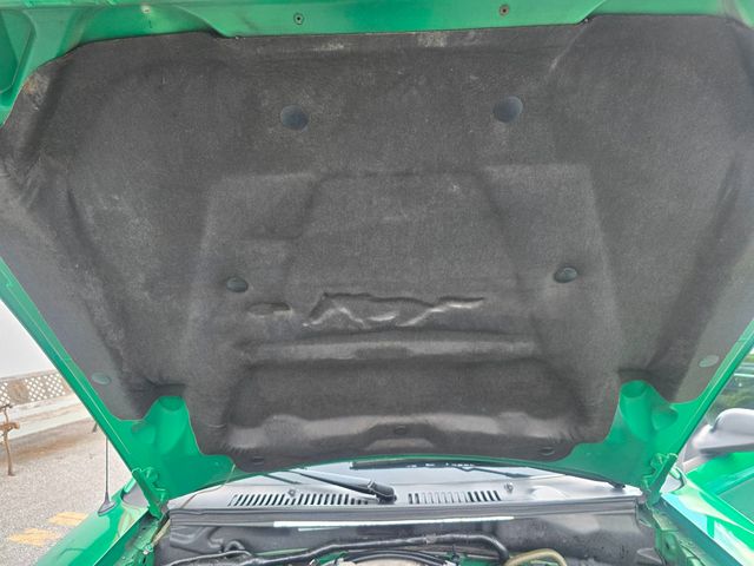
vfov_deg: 58.9
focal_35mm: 23
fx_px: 501
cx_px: 377
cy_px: 283
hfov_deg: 73.9
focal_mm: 6.3
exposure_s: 1/120
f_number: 1.7
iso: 125
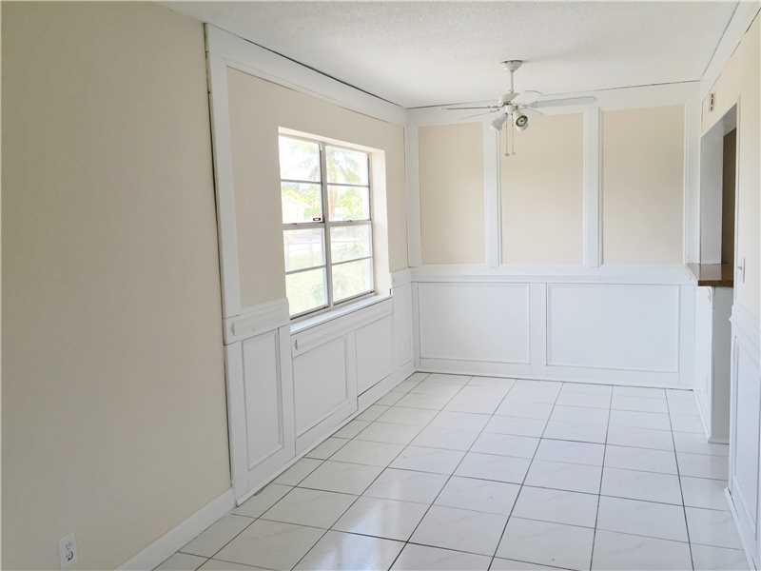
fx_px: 638
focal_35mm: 29
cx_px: 380
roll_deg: +1.9
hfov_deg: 61.7
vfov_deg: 48.2
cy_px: 286
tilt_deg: -4.8
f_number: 2.2
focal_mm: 4.15
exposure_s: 1/127
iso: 32
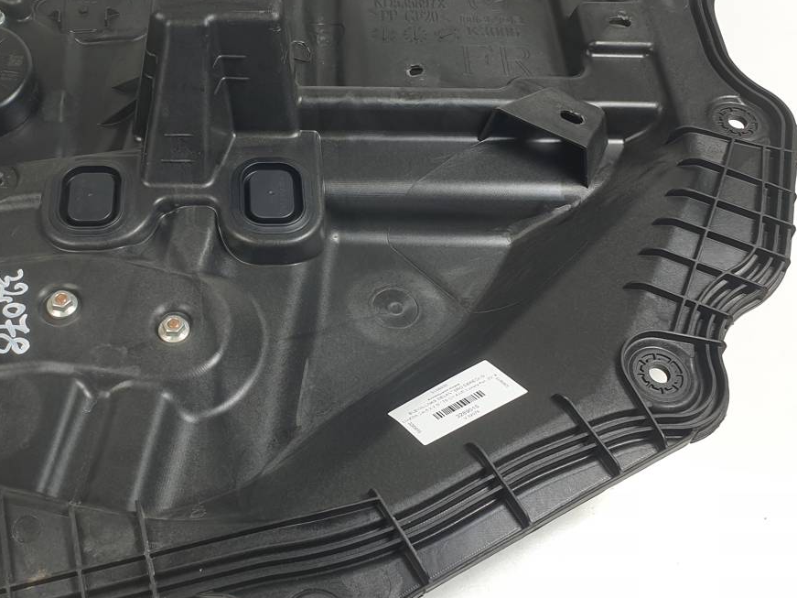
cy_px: 207
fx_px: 990
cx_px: 185
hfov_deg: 42.3
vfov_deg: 33.3
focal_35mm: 43
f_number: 2.4
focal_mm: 4.3
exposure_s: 1/117
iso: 50
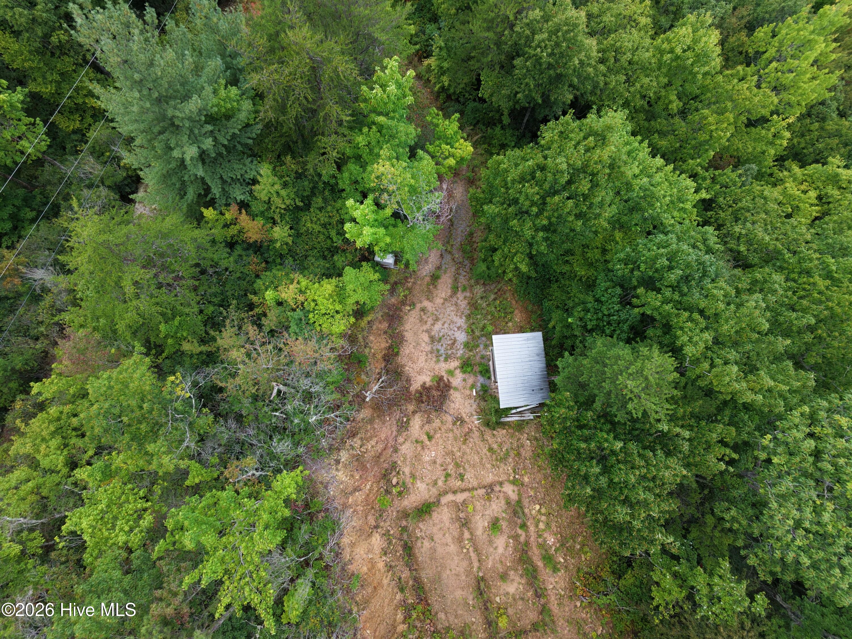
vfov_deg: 78.1
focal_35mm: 16
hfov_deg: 94.5
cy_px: 320
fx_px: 394
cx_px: 426
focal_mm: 3.05
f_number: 2.2
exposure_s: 1/160
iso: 100
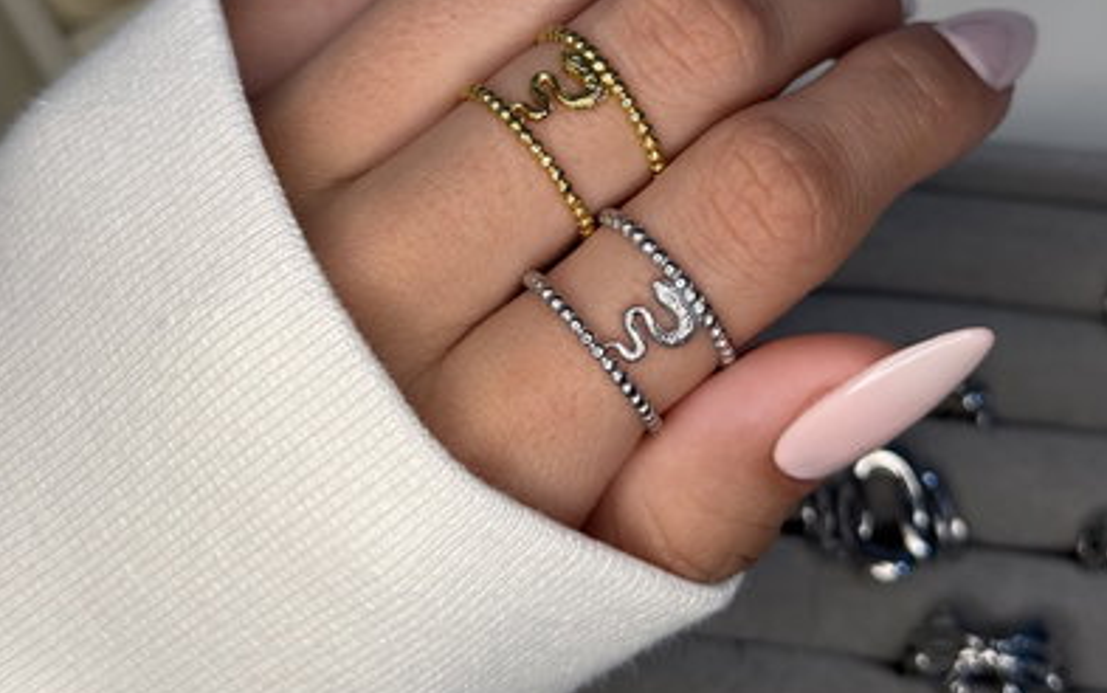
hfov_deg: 29.8
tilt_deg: -63.1
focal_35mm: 69
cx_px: 555
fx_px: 2083
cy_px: 199
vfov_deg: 18.8
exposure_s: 1/118
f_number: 1.78
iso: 80
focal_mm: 6.76
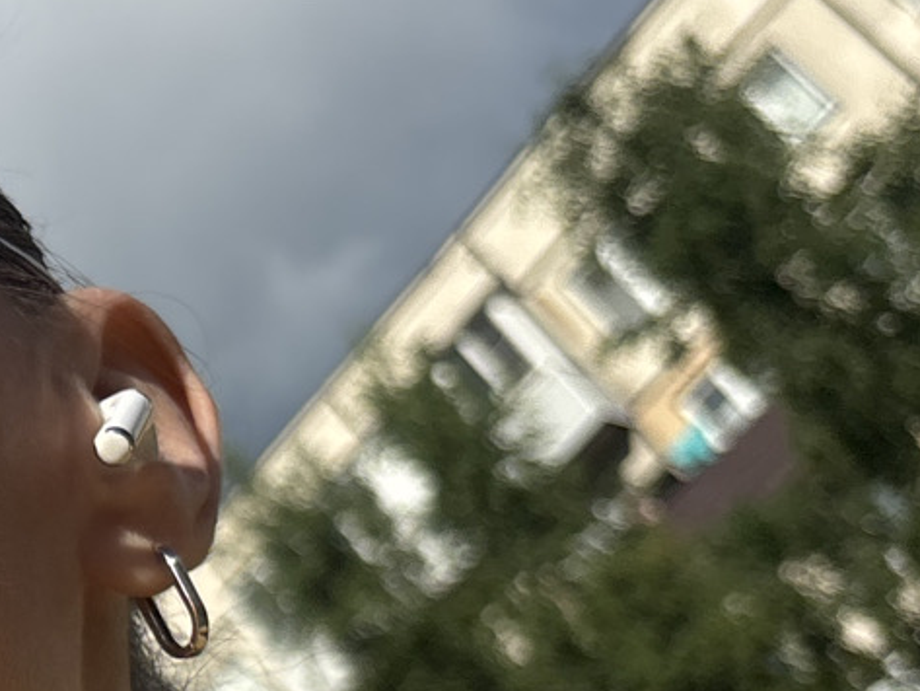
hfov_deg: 16.1
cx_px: -539
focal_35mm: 110
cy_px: 722
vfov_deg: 13.3
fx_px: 2924
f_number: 1.6
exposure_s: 1/3650
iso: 50
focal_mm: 5.96
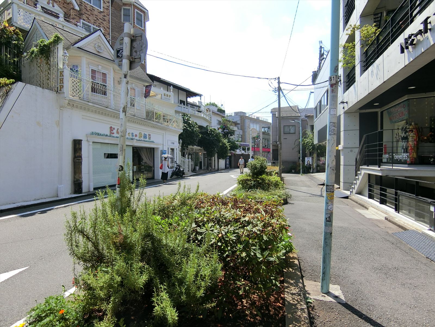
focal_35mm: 19
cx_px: 218
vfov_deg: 68.7
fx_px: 239
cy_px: 164
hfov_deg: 84.7
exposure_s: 1/160
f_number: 6.9
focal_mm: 4.06
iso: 80
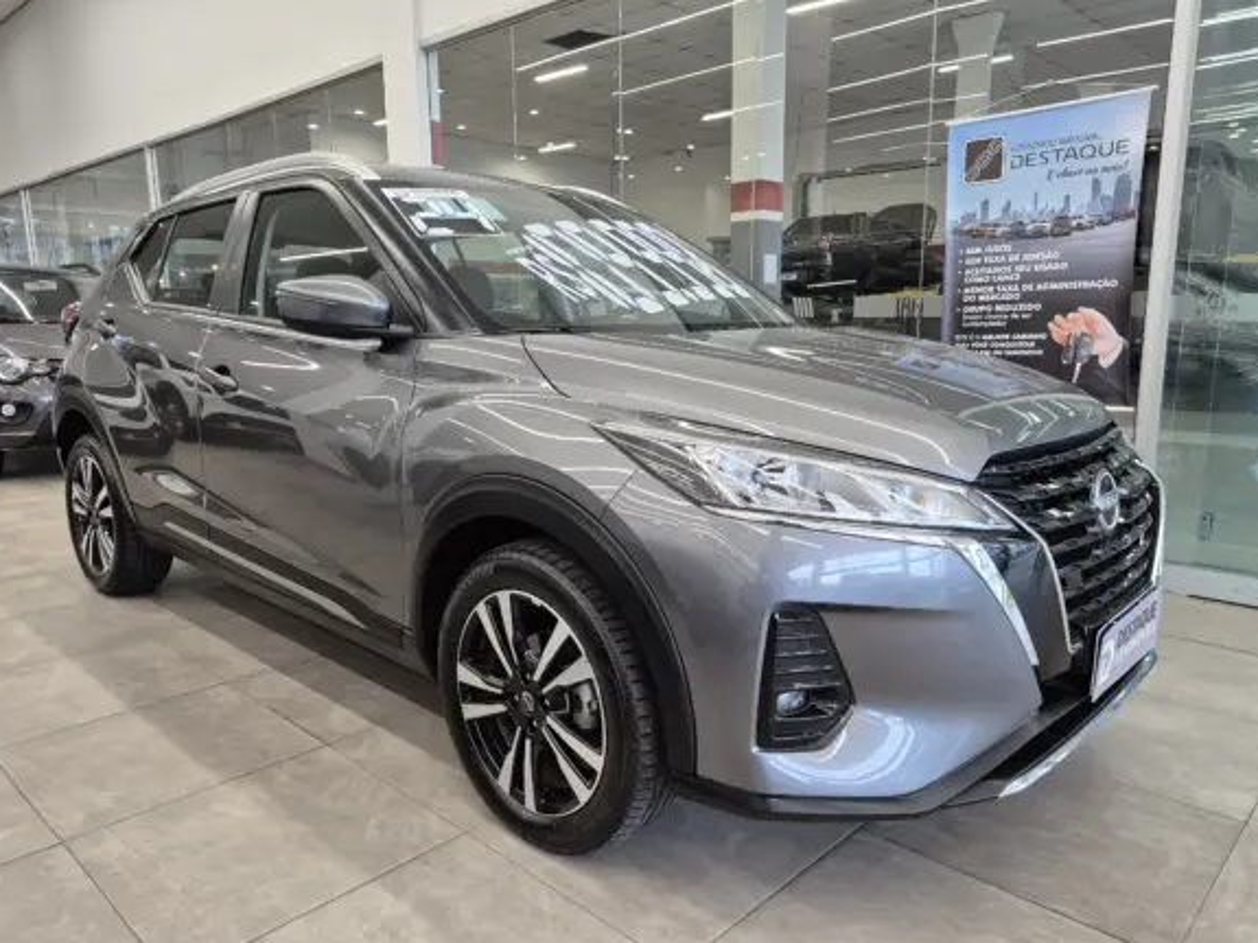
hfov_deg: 71.6
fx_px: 872
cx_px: 634
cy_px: 475
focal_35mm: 24
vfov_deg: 56.8
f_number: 1.8
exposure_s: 1/120
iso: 250
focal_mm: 5.4
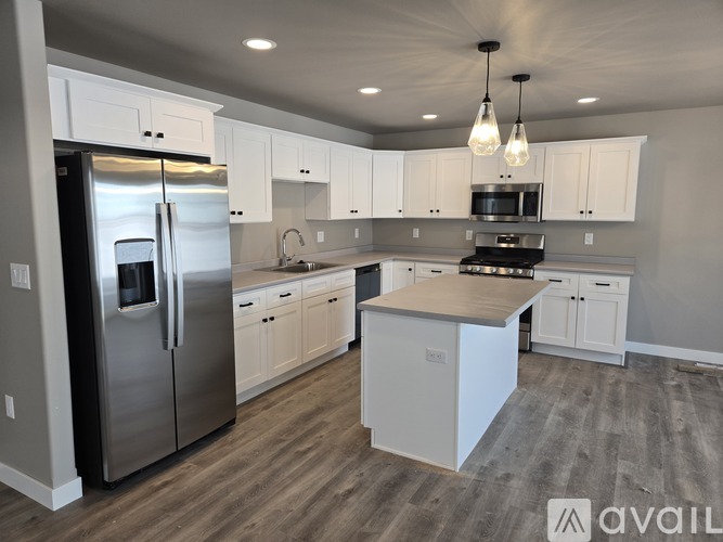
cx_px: 362
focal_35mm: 23
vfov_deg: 58.9
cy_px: 271
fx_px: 480
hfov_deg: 73.9
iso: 64
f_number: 1.8
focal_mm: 5.4
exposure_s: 1/120
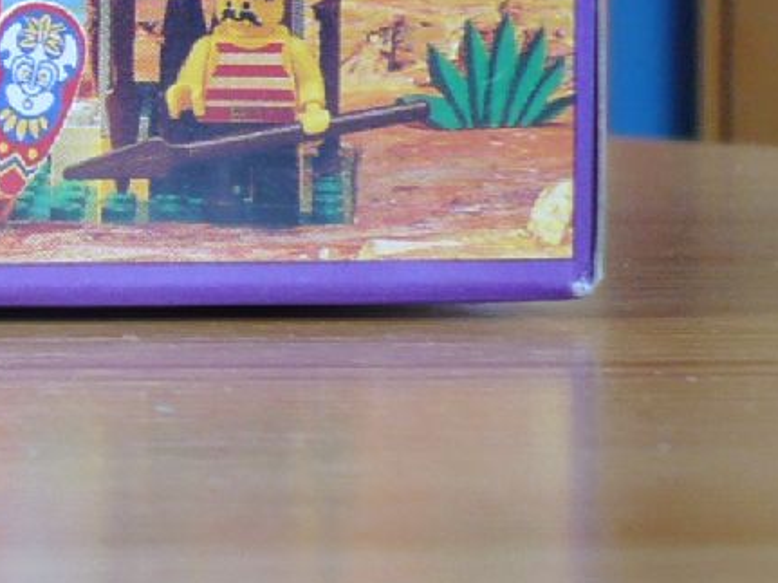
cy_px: -40
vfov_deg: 9.2
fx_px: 3595
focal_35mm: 160
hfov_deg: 11.0
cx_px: -900
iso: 100
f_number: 2.8
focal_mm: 5.8
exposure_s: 1/25
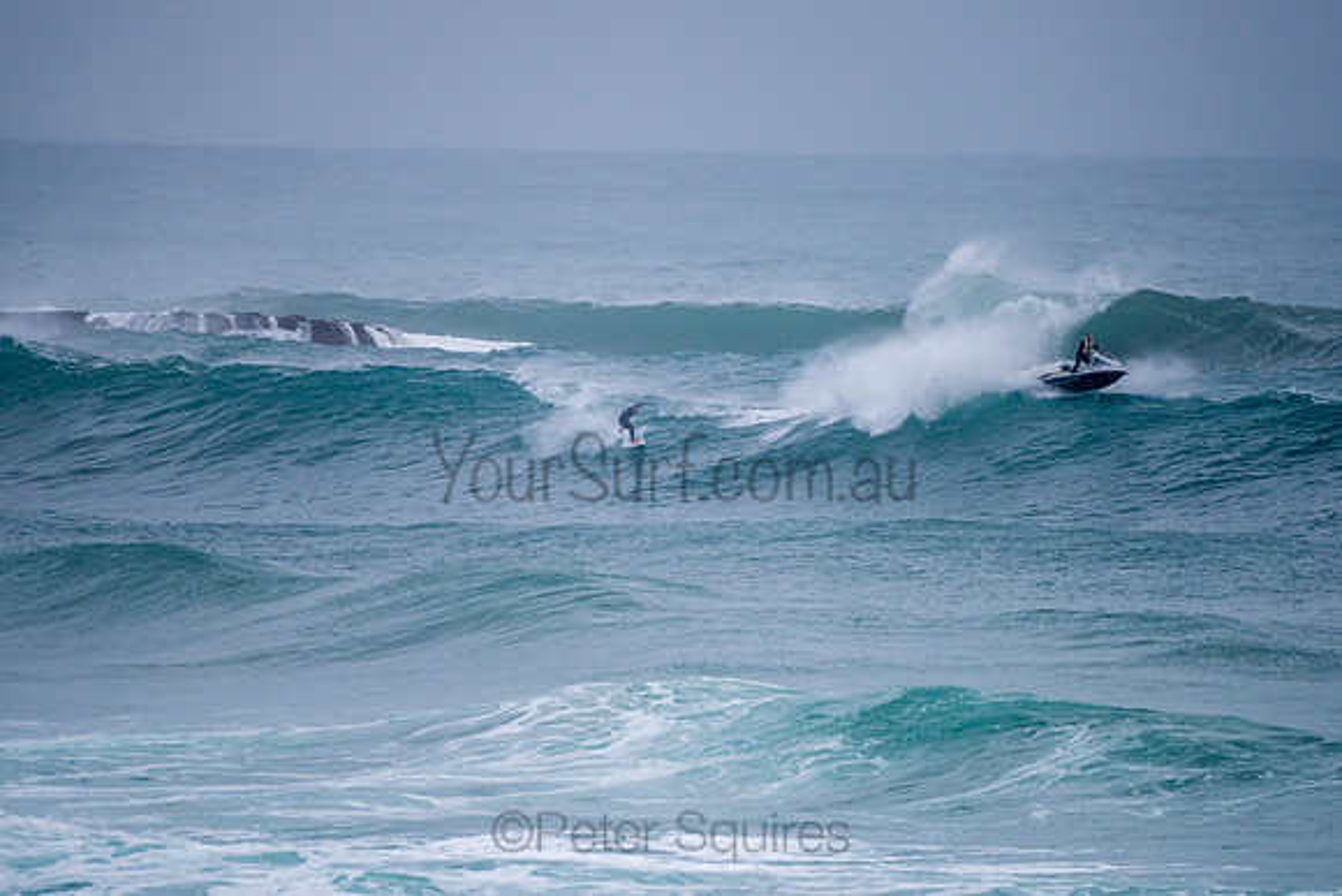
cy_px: 414
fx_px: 22863
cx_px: 644
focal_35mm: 613
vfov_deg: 2.2
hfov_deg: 3.4
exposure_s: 1/1250
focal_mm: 500
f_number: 5.6
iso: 560
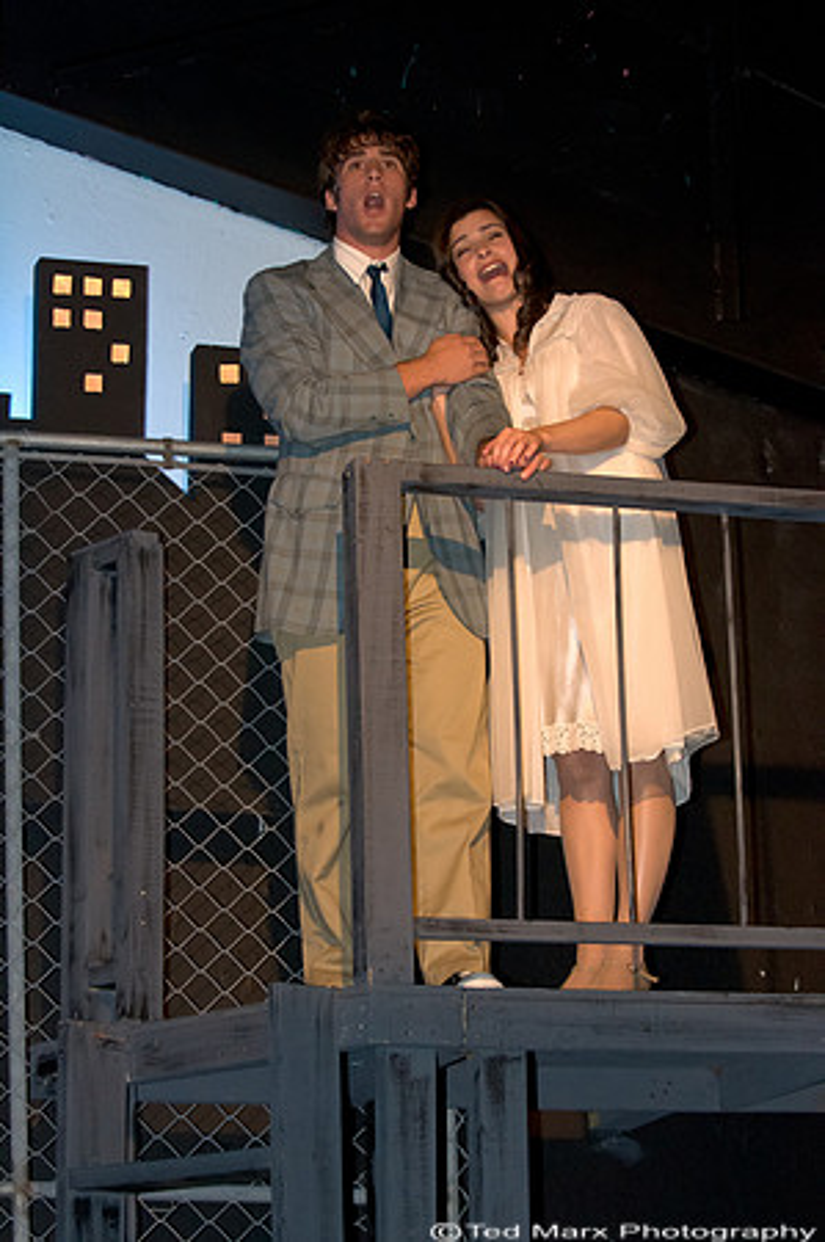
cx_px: 412
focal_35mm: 105
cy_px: 621
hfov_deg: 13.0
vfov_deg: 19.5
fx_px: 3617
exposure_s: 1/100
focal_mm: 70
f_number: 2.8
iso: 3200
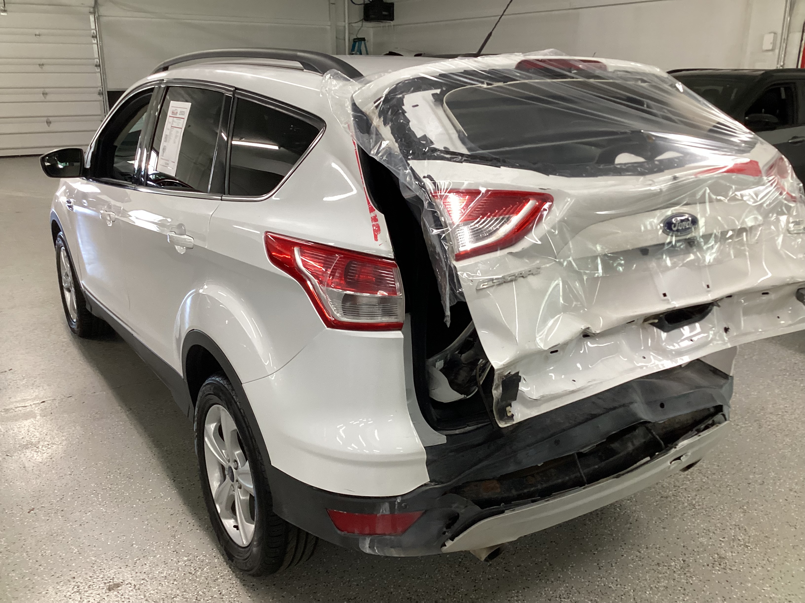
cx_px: 402
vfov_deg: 45.4
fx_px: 721
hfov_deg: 58.4
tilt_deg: -18.0
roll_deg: -0.2
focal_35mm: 31
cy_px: 302
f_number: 2.4
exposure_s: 1/60
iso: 160
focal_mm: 3.3
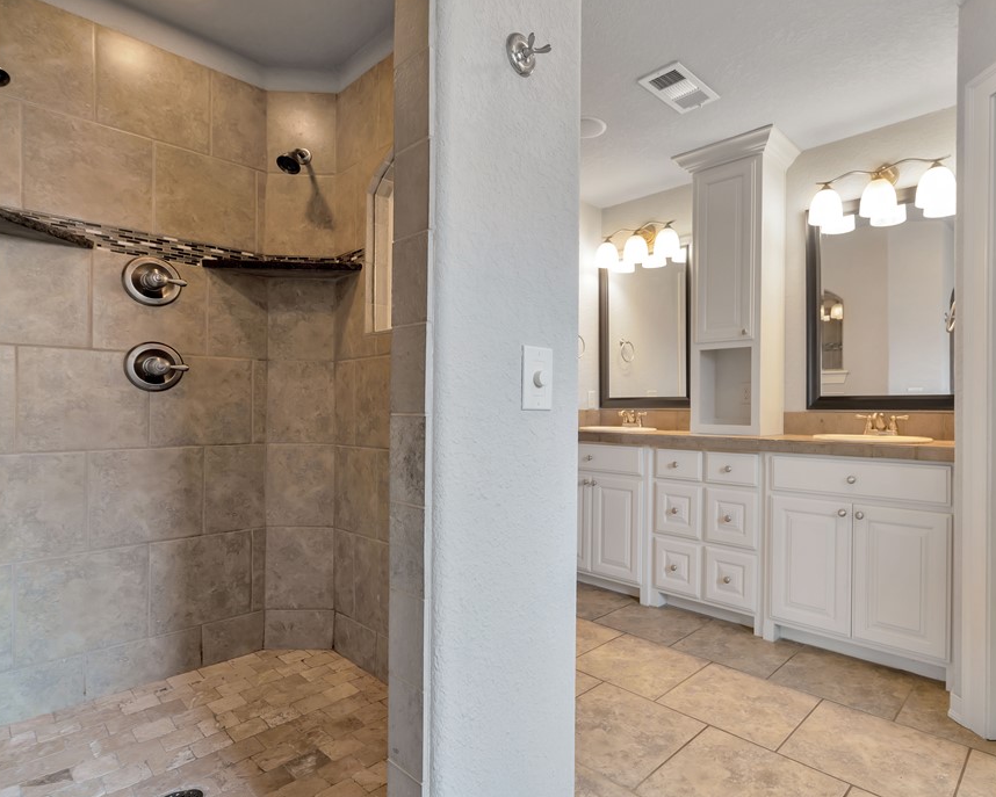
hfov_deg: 82.8
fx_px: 560
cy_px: 410
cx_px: 564
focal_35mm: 19
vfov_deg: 70.9
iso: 160
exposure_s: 1/2.5
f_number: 7.1
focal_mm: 16
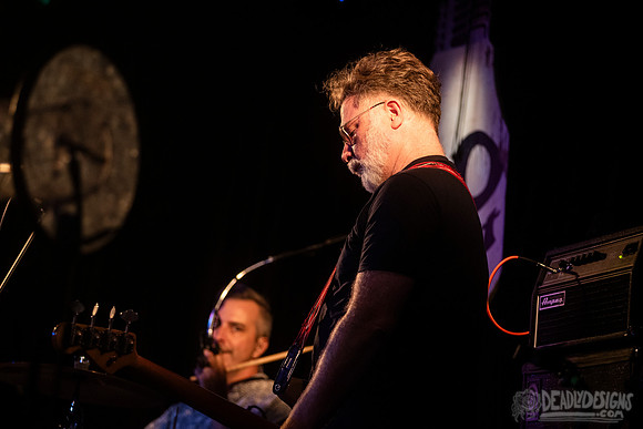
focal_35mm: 125
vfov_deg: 11.0
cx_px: 322
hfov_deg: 16.4
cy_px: 214
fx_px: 2233
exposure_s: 1/125
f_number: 3.2
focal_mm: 125
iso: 2000
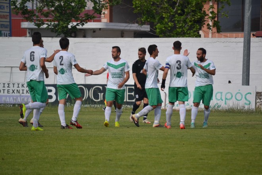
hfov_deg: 6.9
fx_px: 2183
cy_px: 88
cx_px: 131
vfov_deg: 4.6
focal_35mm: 300
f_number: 6.3
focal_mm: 200
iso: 400
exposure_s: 1/1600
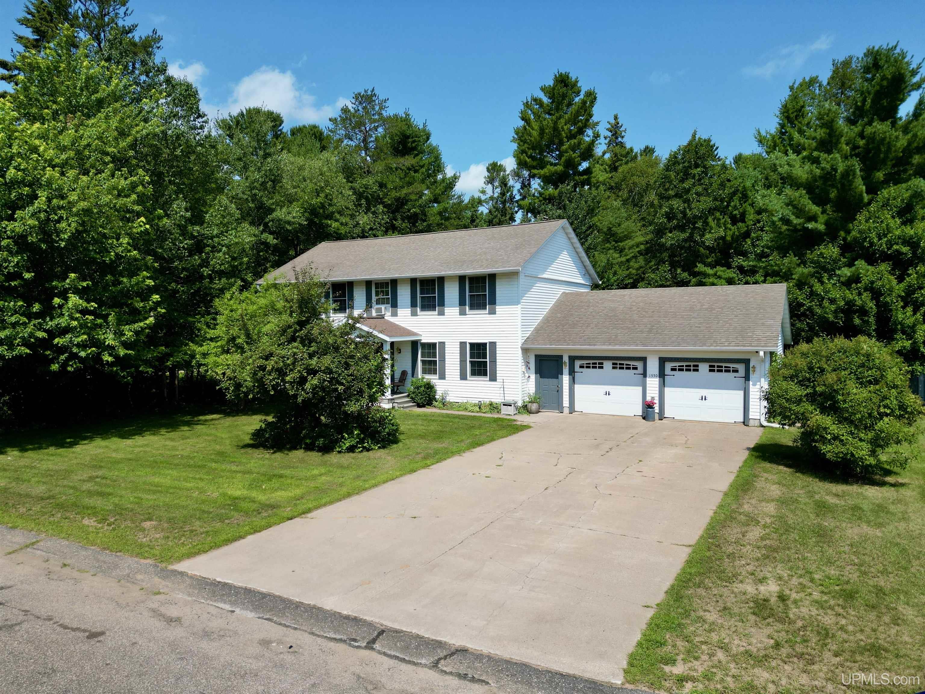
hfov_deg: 71.6
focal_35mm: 24
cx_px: 462
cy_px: 347
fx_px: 641
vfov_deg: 56.8
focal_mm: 6.72
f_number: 1.7
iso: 110
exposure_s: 1/3000
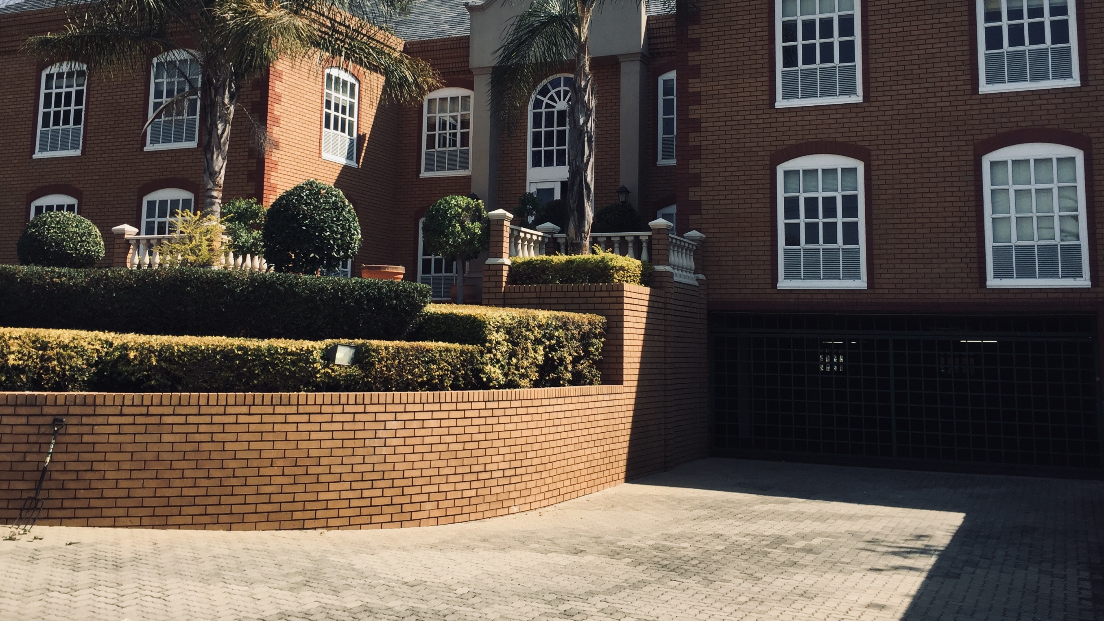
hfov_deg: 52.8
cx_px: 545
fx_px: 1112
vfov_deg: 30.8
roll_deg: -1.8
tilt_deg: +9.7
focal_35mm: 38
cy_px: 182
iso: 32
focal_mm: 4.15
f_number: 2.2
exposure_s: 1/1236
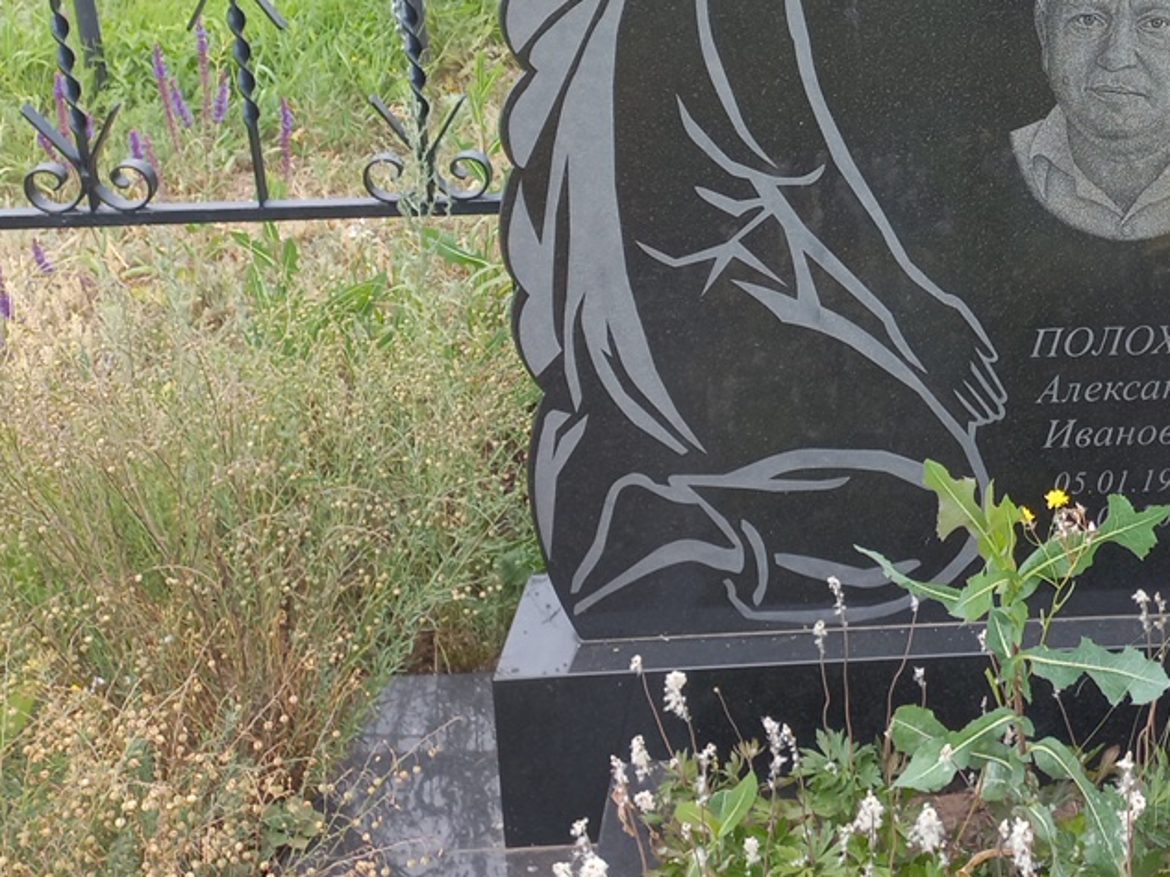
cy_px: 93
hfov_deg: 32.1
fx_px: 1927
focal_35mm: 57
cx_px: 1064
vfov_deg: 24.9
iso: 24
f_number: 1.8
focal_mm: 4.6
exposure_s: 1/110
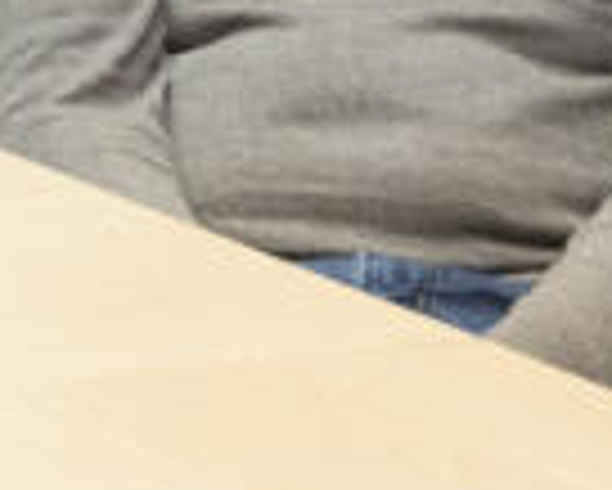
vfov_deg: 3.9
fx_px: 7069
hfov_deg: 4.8
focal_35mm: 390
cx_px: -864
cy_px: -396
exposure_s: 1/60
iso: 4500
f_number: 5.6
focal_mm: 42
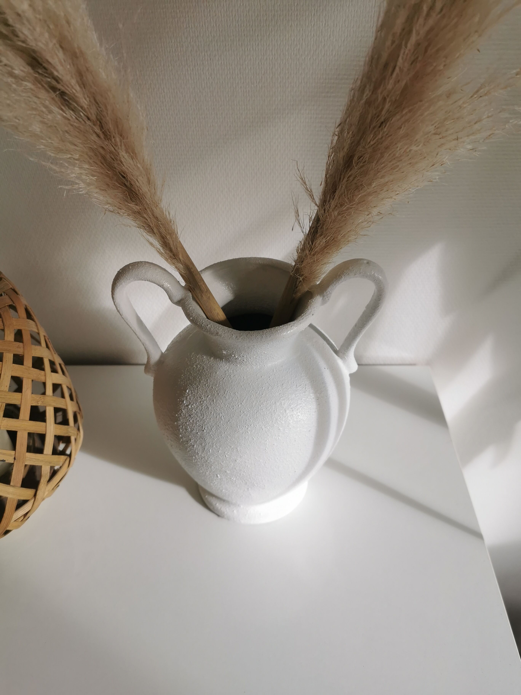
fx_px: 542
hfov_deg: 51.4
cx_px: 260
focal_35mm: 27
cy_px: 348
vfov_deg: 65.3
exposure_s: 1/552
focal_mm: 5.56
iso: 50
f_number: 1.6
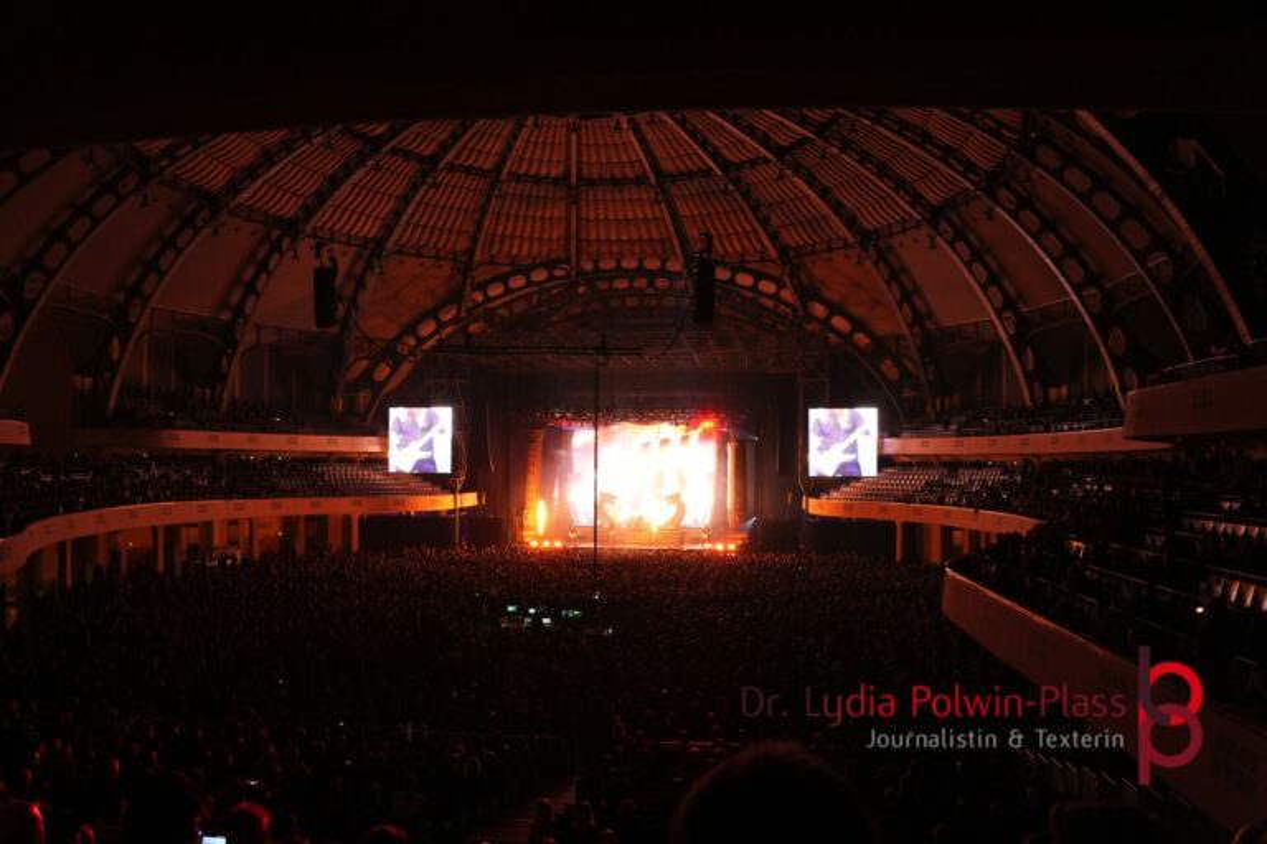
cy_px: 422
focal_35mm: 27
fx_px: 950
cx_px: 634
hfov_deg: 67.4
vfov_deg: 47.9
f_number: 3.5
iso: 1250
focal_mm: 18
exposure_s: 1/60
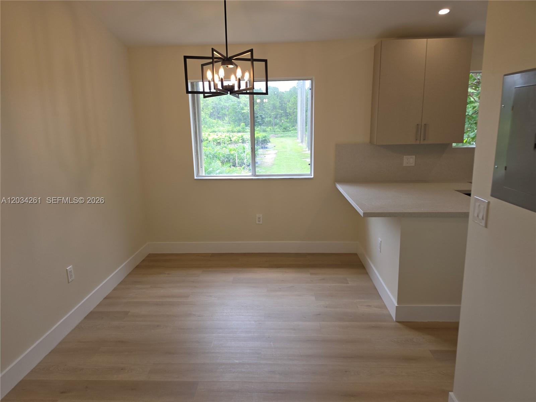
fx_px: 356
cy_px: 201
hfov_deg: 73.9
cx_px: 268
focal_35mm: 23
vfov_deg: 58.9
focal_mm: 6.5
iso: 16
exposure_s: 1/120
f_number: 1.4
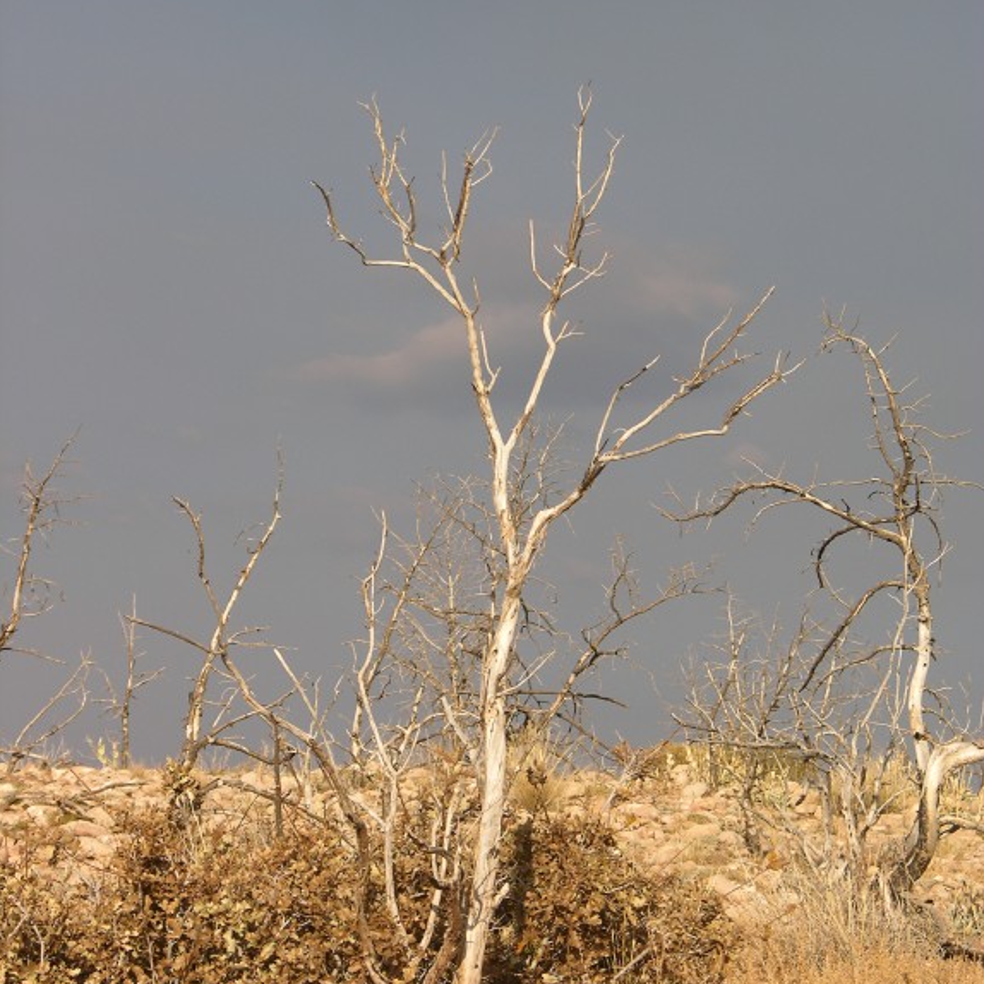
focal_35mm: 142
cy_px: 506
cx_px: 492
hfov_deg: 12.3
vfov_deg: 12.3
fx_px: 4567
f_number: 4.7
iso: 50
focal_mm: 29.5
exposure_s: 1/295
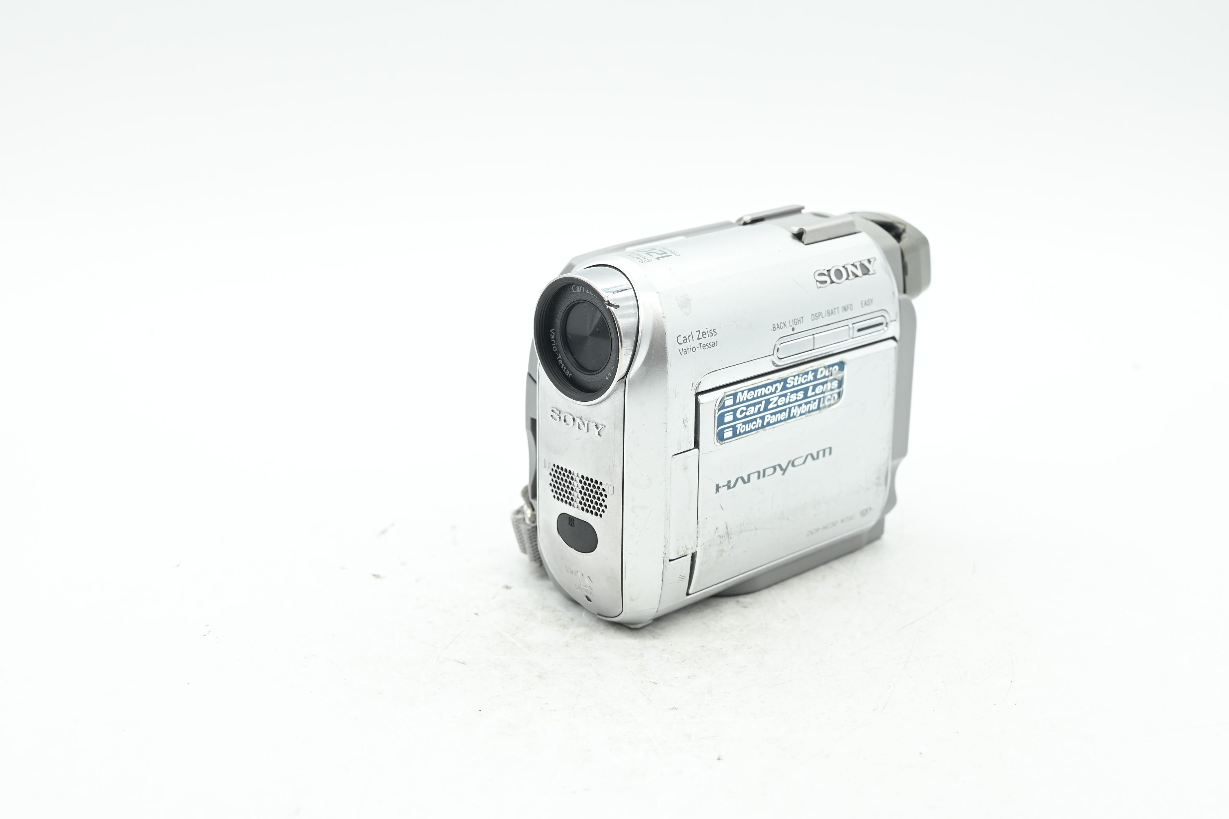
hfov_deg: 39.6
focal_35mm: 50
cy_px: 410
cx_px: 614
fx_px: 1707
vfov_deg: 27.0
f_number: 11
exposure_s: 1/160
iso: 2000
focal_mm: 50
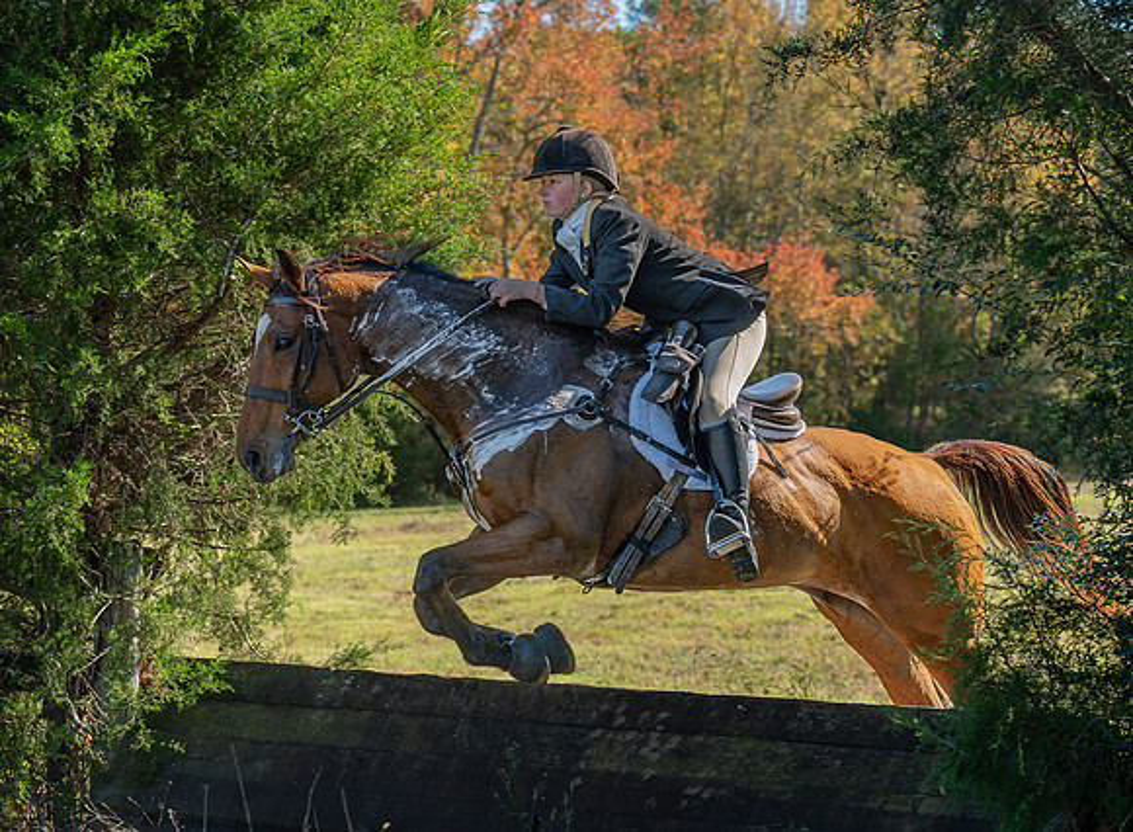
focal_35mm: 86
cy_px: 392
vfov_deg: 17.0
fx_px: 2782
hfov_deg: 23.0
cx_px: 531
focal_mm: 70
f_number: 4
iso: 500
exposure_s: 1/640
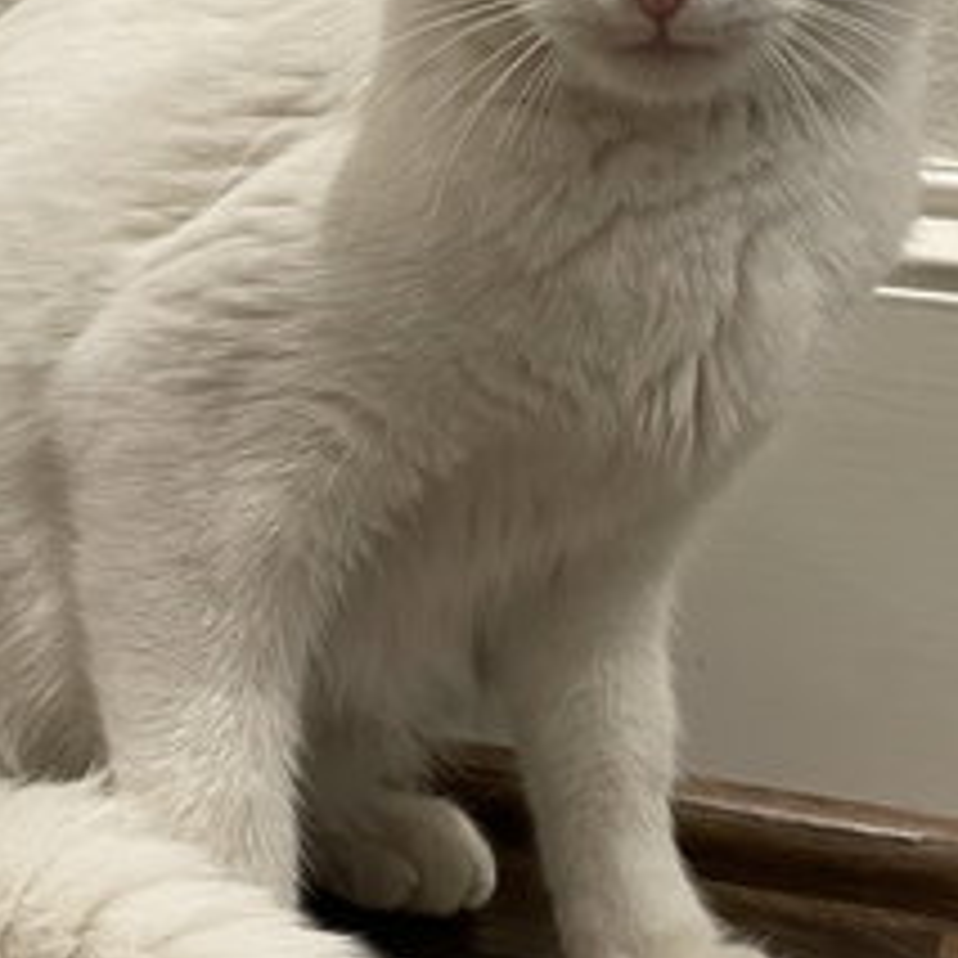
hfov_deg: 24.0
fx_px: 2254
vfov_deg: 23.7
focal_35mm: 72
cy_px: 205
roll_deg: -4.2
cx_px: 576
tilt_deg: -4.3
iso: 400
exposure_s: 1/60
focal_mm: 4.2
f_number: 1.6
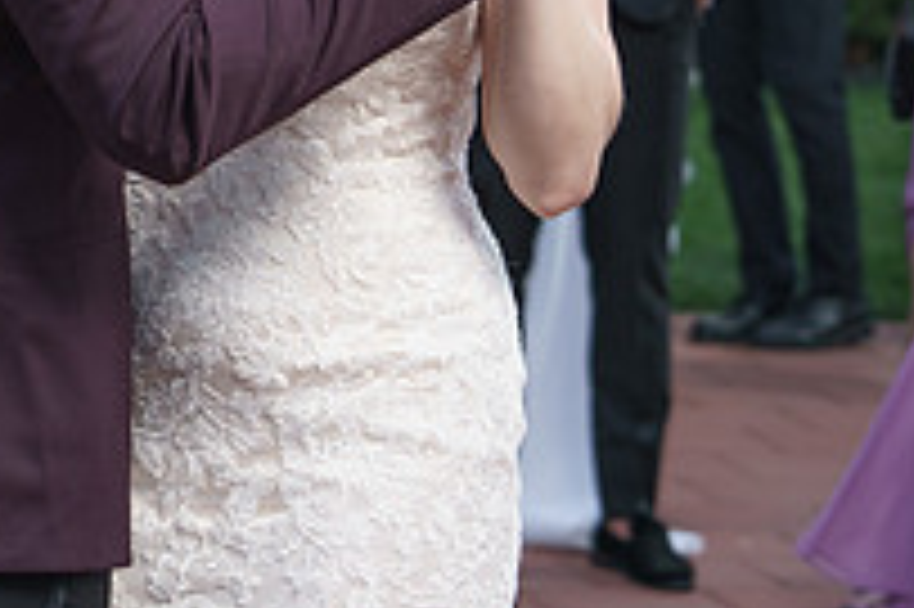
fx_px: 5733
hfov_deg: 9.1
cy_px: -290
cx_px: -10
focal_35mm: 226
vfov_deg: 6.0
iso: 125
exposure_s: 1/200
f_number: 4
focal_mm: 70
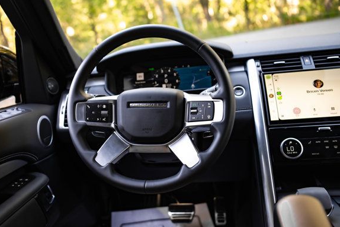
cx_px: 154
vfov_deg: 34.2
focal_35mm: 39
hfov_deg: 49.5
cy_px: 103
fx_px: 368
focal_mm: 35
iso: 640
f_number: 2.8
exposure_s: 1/200
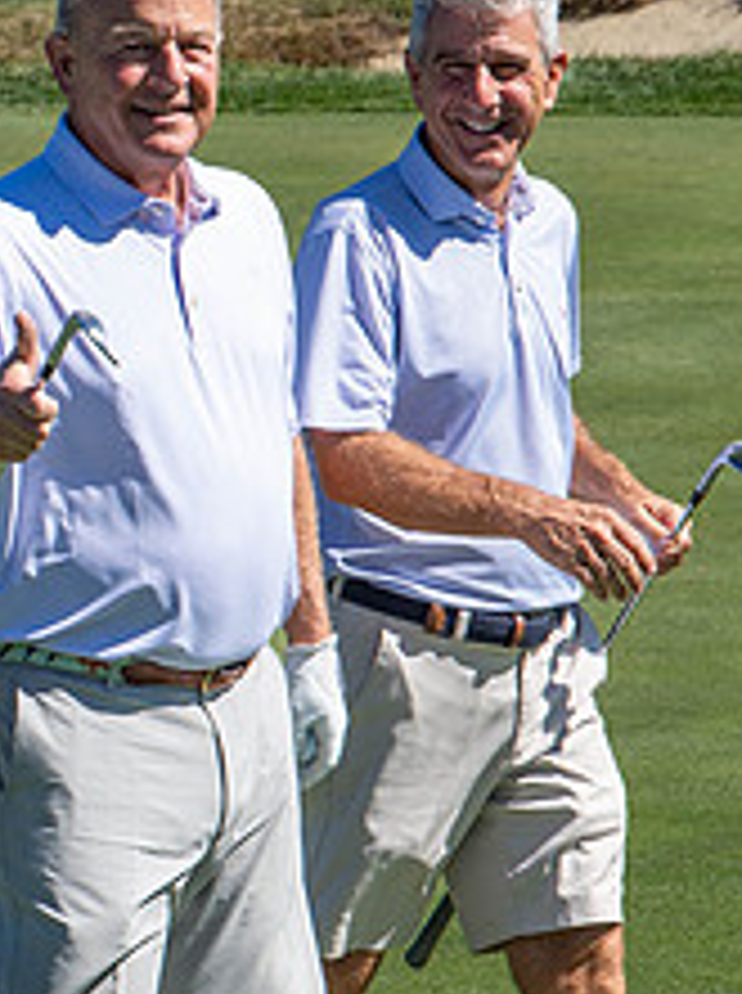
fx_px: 10433
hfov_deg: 4.1
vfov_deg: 5.5
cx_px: 455
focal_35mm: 364
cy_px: 598
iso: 200
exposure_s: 1/800
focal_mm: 67
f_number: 5.6
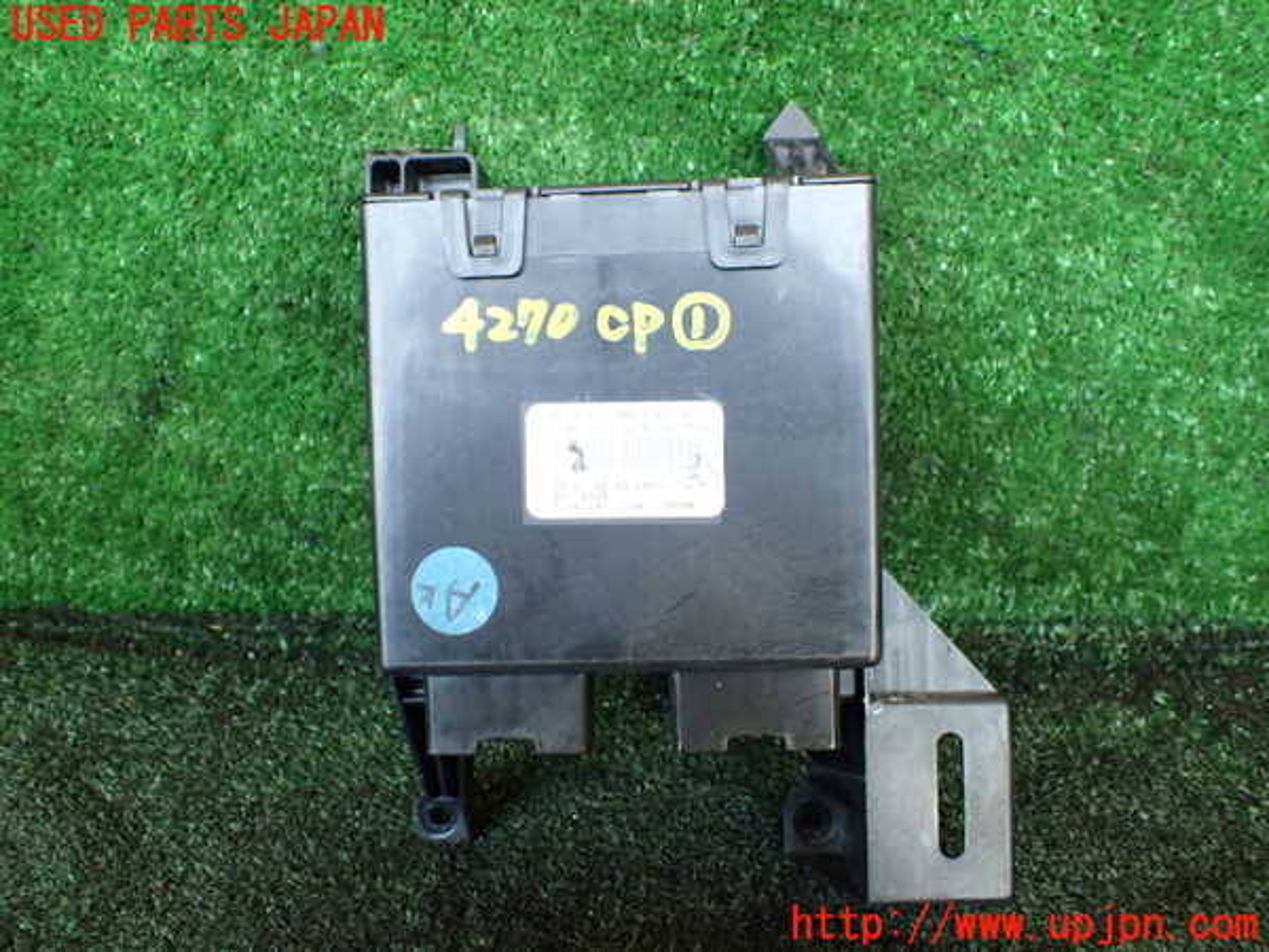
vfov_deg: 46.8
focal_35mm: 30
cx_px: 634
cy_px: 476
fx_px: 1100
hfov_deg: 60.0
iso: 800
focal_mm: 5.4
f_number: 2.3
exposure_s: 1/125
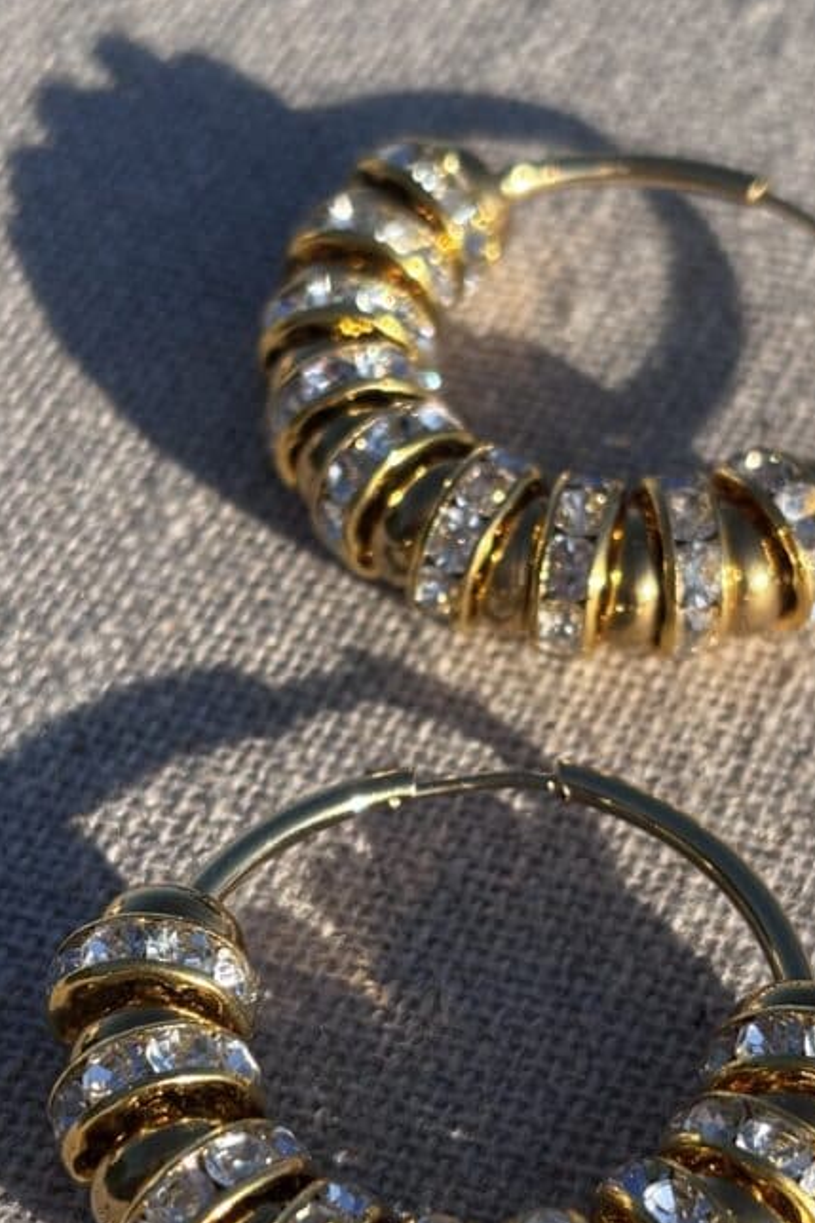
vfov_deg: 23.5
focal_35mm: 86
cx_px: 448
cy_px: 813
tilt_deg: -49.8
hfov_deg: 15.9
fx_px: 2922
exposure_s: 1/1876
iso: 32
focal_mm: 5.96
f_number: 1.6
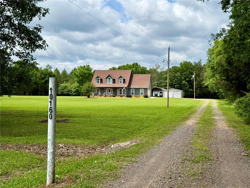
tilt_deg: +1.6
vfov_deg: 30.3
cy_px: 94
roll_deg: -0.7
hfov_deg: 39.7
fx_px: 347
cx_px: 125
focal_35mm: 48
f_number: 1.78
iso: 80
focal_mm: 6.76
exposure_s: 1/7143
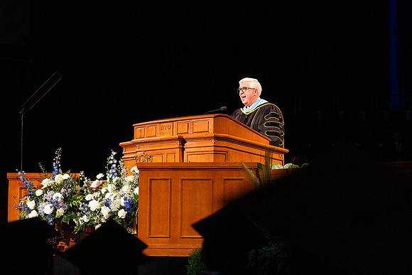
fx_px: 1326
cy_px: 90
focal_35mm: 116
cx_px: 245
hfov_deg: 17.6
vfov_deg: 11.8
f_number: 3.5
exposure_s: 1/500
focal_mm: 86
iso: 2500
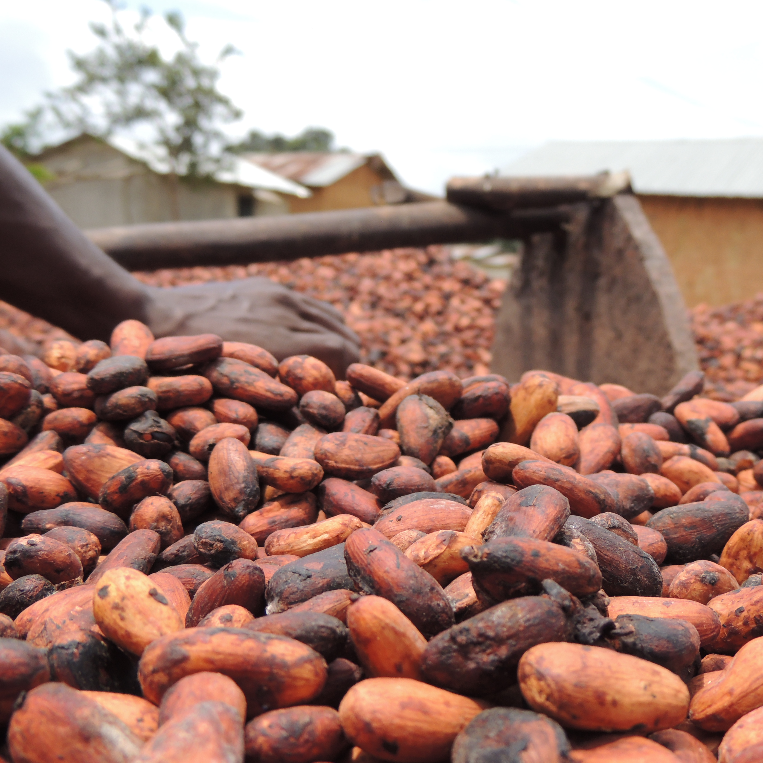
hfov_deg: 39.0
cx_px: 468
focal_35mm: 43
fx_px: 1072
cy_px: 373
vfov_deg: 39.2
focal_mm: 6.2
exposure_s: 1/640
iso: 100
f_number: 3.3
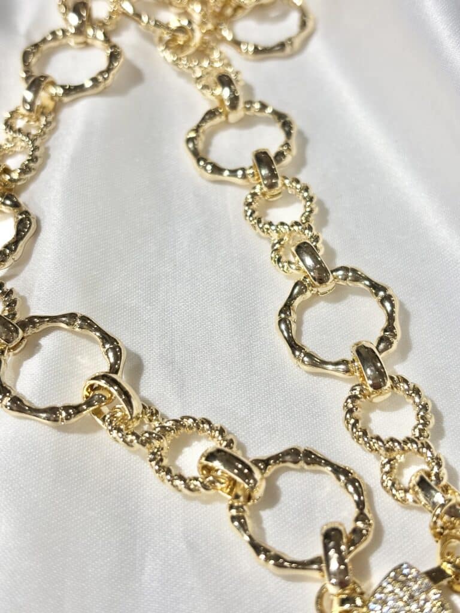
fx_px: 921
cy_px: 306
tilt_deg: -53.9
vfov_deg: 36.8
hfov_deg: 28.0
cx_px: 230
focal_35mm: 52
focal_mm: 5.96
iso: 32
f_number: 1.6
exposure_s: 1/320
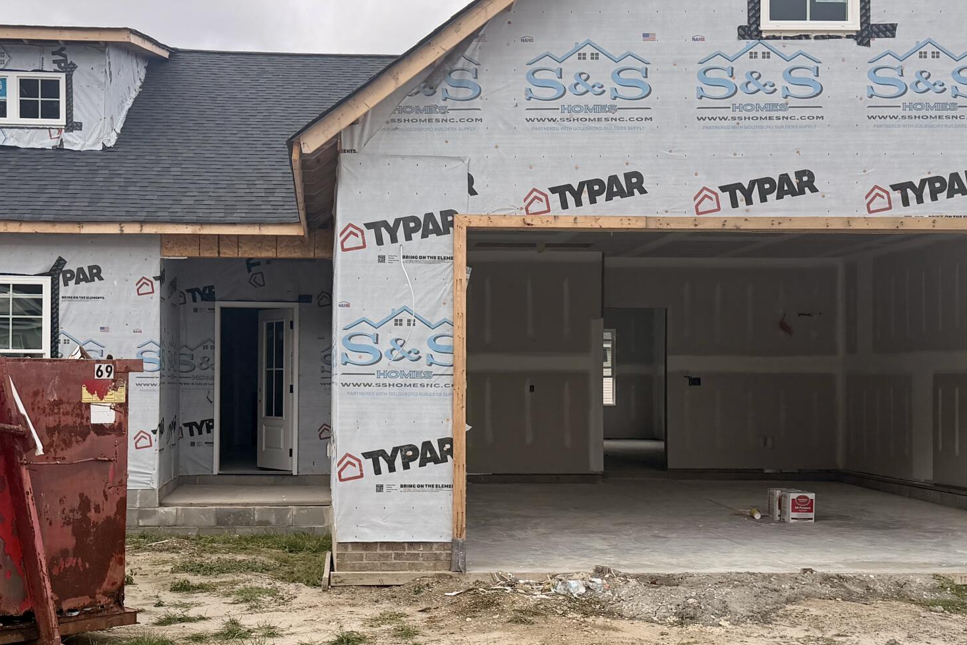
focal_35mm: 51
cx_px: 401
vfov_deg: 26.5
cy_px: 362
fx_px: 1370
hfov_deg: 38.8
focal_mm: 6.76
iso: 100
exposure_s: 1/3145
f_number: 1.78
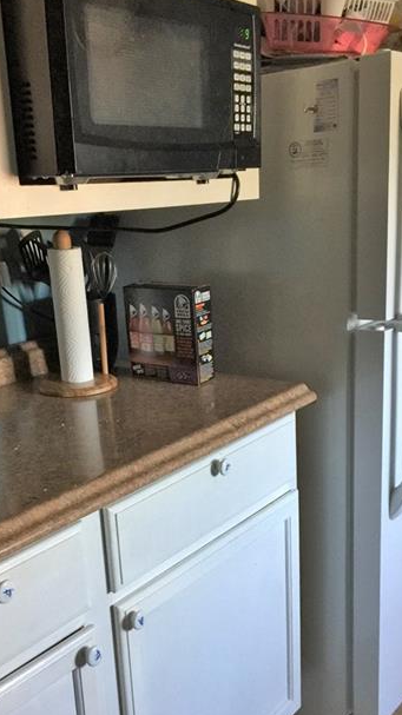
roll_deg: +2.8
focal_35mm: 40
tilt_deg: -17.8
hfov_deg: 29.7
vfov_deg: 50.1
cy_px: 437
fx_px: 759
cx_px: 191
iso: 125
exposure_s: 1/10
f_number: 2.2
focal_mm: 4.15
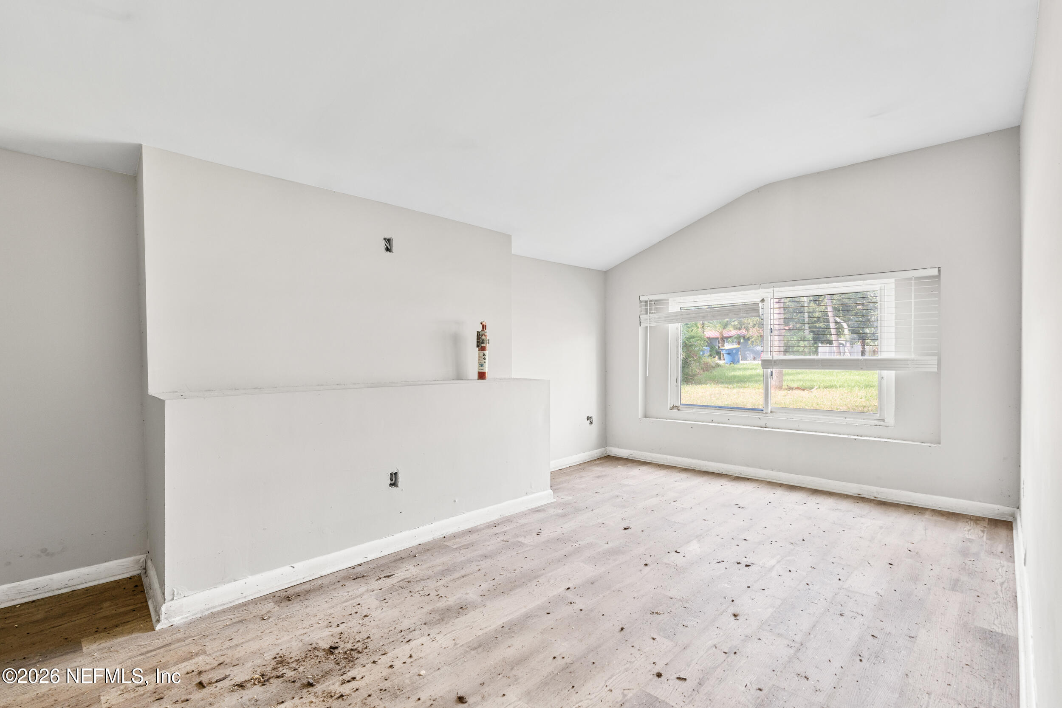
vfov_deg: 70.4
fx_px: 501
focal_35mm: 17
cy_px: 354
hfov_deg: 93.3
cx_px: 531
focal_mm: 17
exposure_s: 1/1.67
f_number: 9
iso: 400
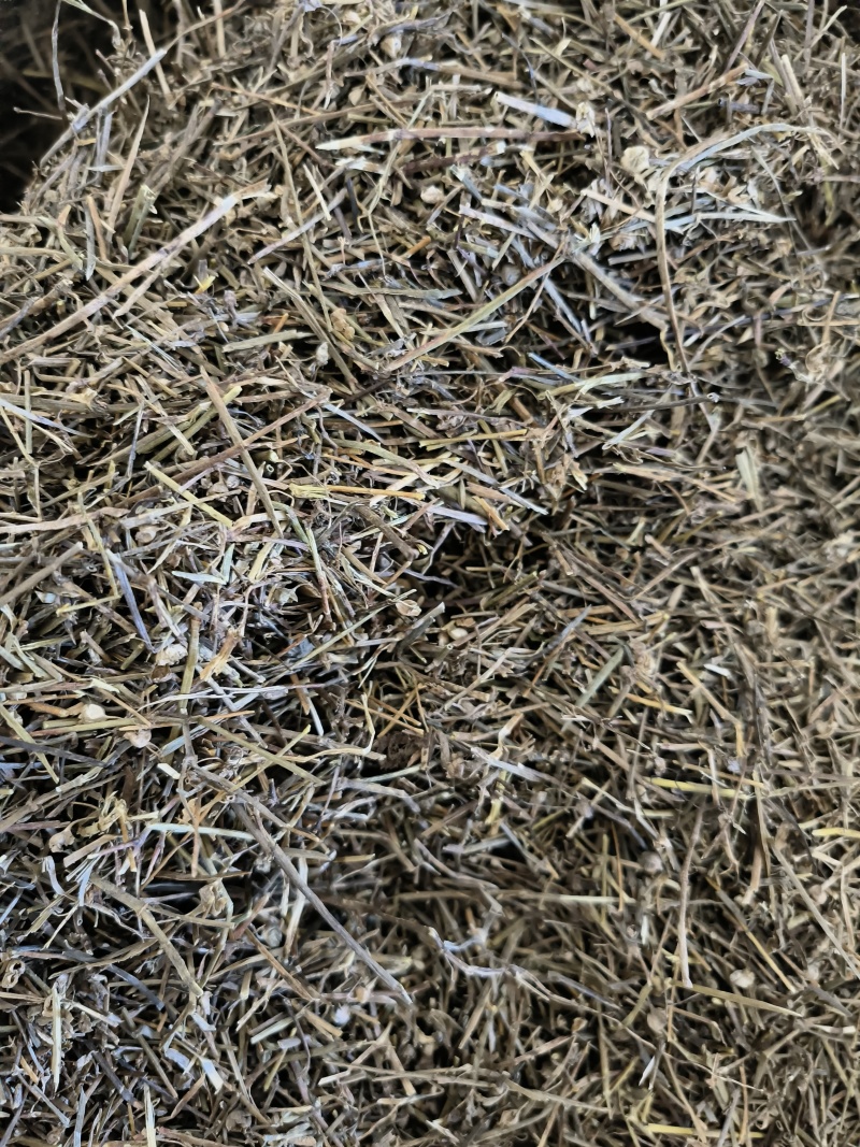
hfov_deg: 56.8
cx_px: 430
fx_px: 795
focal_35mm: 24
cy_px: 574
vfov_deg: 71.6
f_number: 1.8
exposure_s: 1/50
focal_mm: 5.42
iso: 548
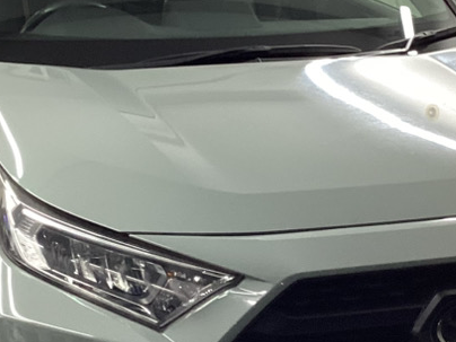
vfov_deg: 16.0
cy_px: 252
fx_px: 1212
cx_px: 202
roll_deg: -0.9
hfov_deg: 21.3
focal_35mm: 92
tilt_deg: -16.0
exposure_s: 1/60
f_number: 2.4
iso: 125
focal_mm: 3.3
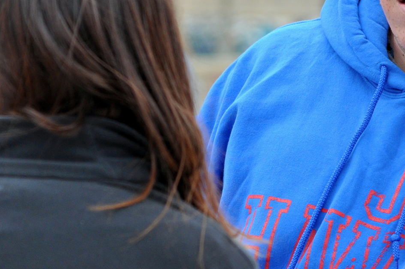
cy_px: 130
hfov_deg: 4.3
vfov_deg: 2.9
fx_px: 5359
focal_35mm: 477
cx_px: 220
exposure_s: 1/640
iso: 400
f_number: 6.3
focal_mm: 120
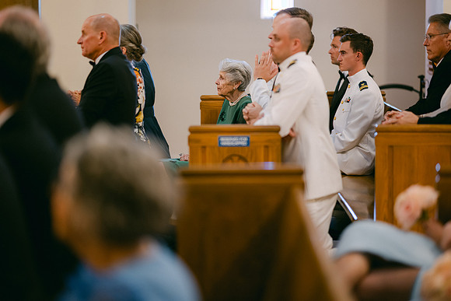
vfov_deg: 12.8
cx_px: 226
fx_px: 1346
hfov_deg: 19.0
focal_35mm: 107
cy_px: 150
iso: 640
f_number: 1.4
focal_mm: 105
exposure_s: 1/125
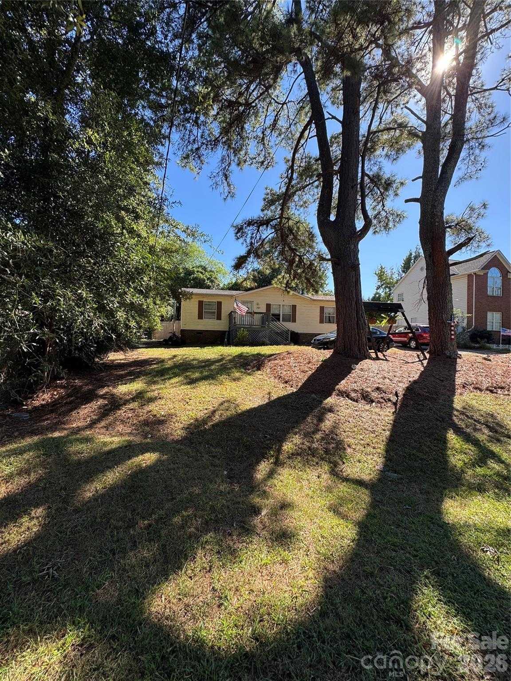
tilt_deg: +0.6
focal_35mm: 14
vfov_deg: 102.1
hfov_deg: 85.7
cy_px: 340
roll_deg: -0.4
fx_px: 276
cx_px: 256
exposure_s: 1/479
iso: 40
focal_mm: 2.22
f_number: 2.2
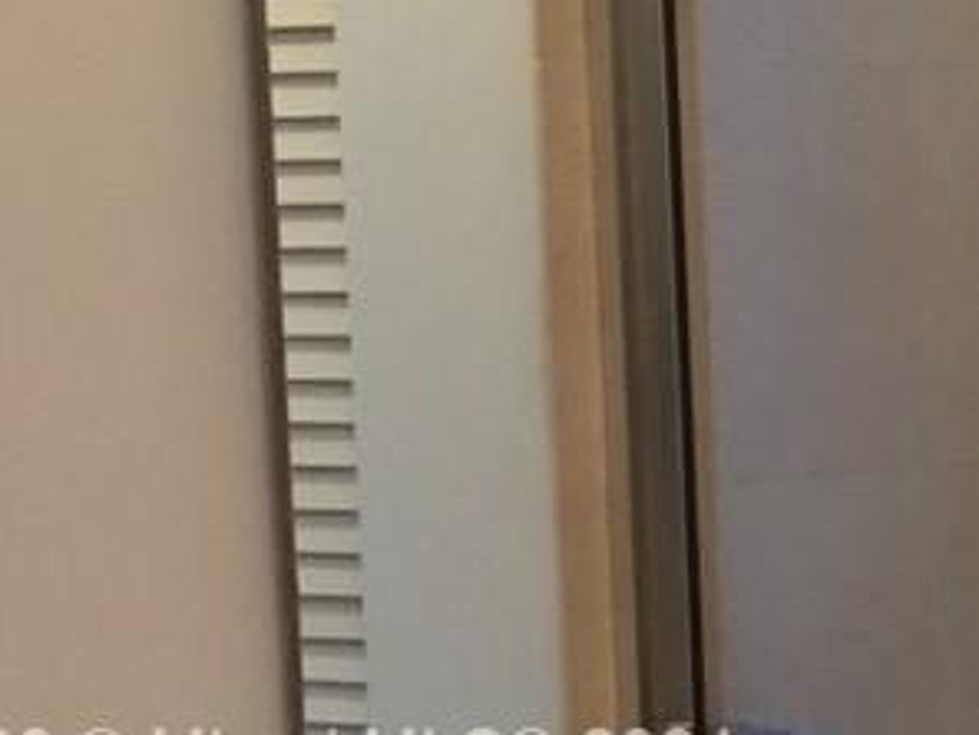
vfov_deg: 9.4
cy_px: 761
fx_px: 4440
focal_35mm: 157
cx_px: 2325
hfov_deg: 10.8
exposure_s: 1/30
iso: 160
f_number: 2.2
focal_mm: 4.15
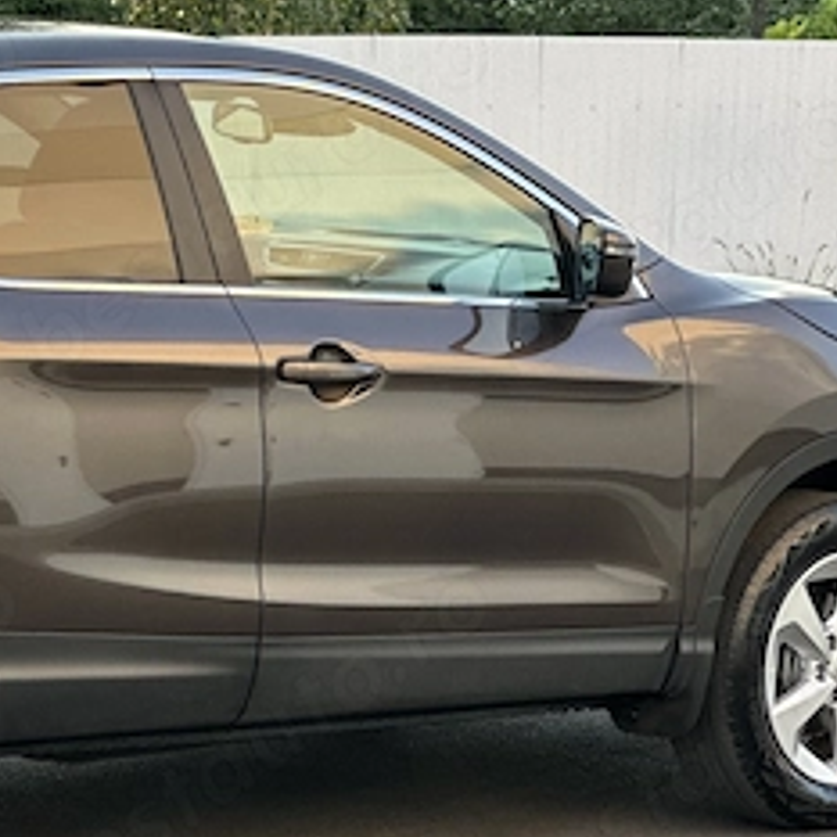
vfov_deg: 10.0
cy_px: 244
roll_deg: -4.5
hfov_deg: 9.9
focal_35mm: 175
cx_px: 65
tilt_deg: -1.7
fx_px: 4787
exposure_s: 1/121
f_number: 2.8
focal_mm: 9
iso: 80
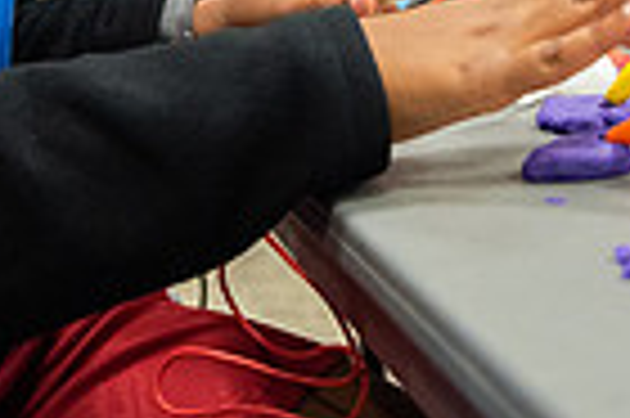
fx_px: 1451
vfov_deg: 15.1
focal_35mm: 83
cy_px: -218
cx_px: 495
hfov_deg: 24.2
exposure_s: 1/250
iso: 1000
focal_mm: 20
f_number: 2.8
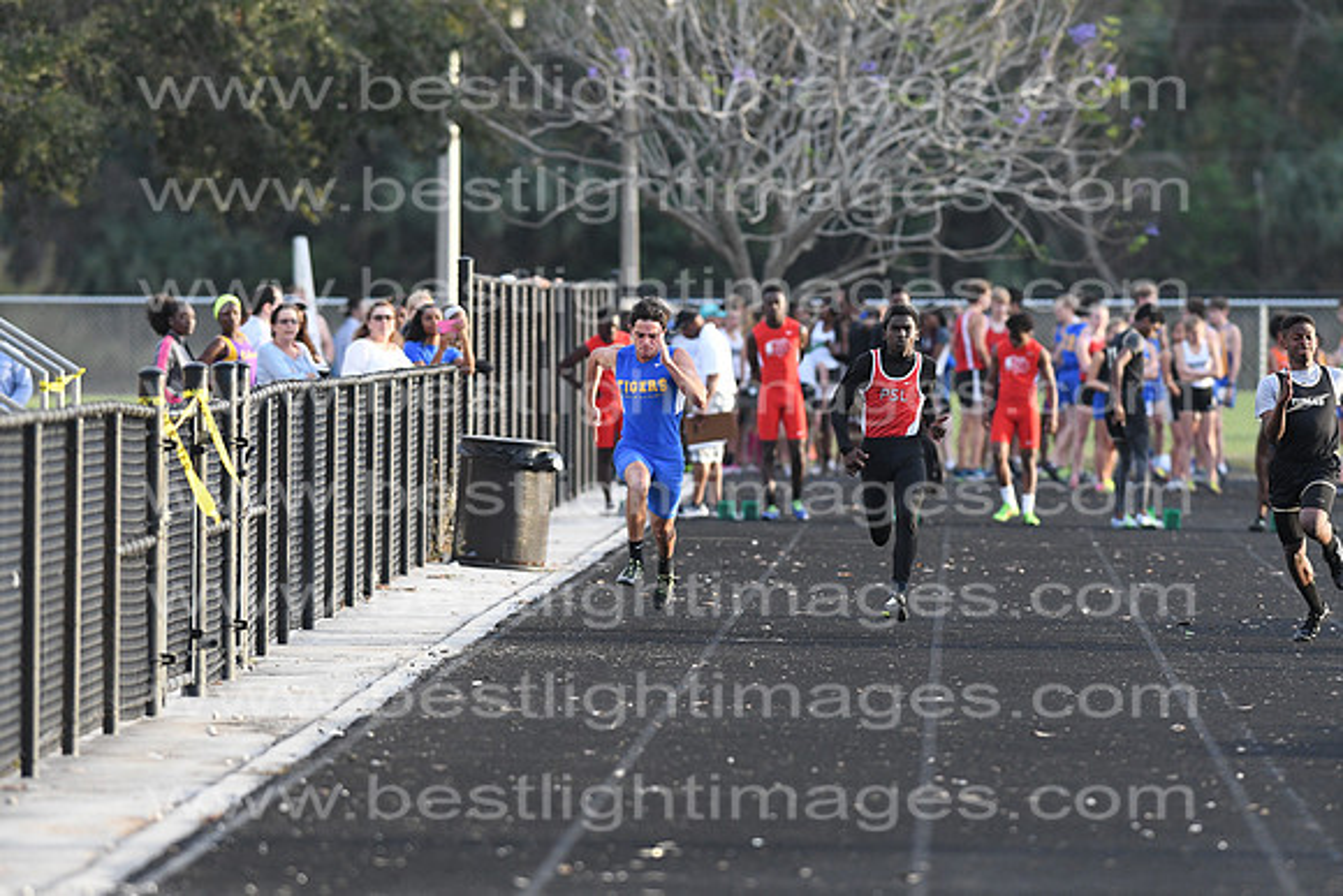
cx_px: 672
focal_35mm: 450
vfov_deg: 3.1
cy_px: 448
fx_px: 16791
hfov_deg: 4.6
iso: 2000
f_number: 4
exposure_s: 1/2000
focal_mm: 300
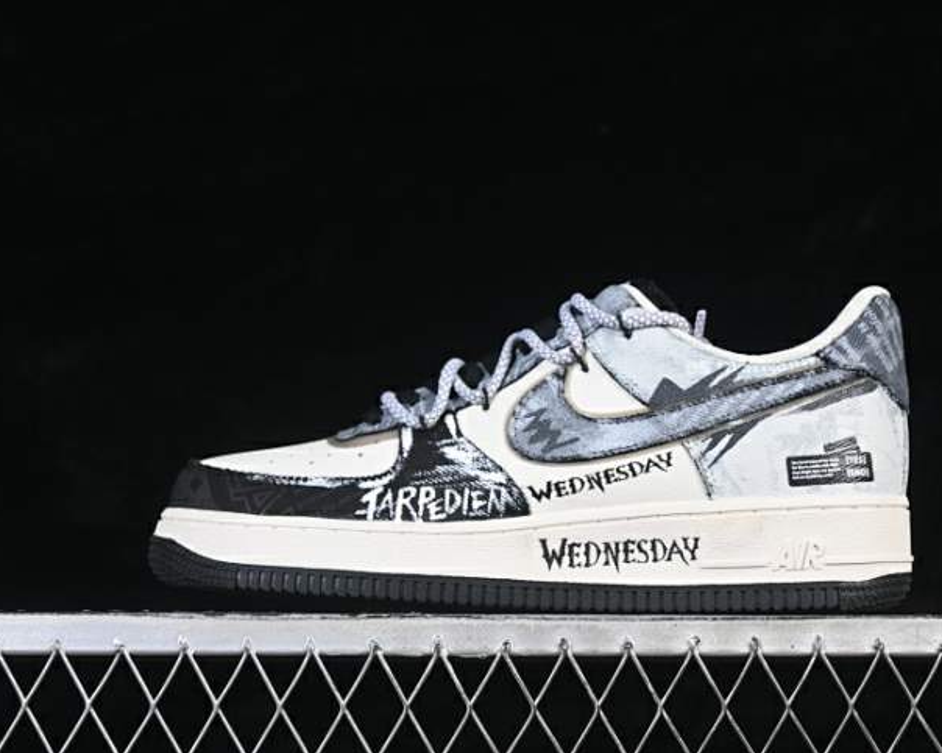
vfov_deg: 18.1
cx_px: 535
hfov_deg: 22.5
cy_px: 377
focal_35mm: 85
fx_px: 2369
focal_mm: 50
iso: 160
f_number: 7.1
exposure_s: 1/80
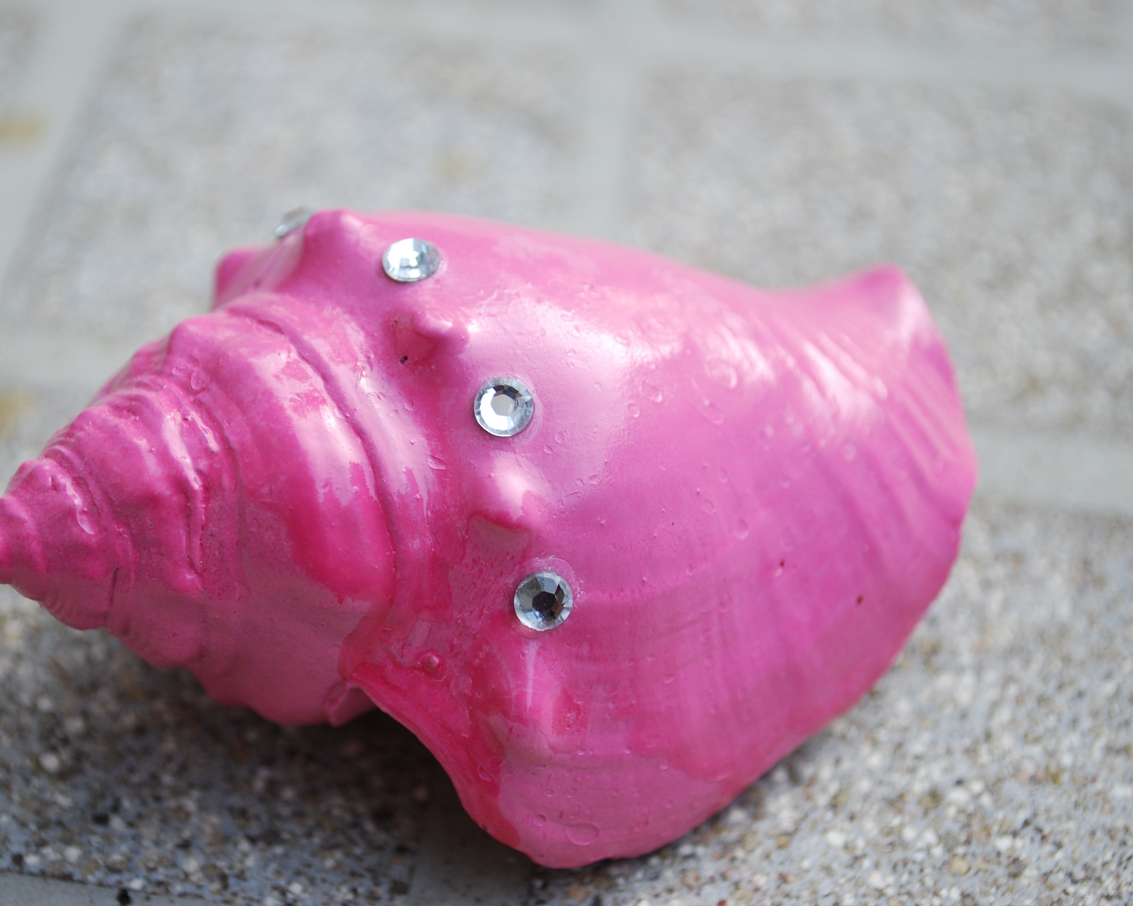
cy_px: 456
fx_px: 2280
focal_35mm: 68
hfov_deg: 27.9
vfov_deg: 22.5
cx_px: 486
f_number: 5.3
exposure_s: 1/60
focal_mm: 40
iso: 200
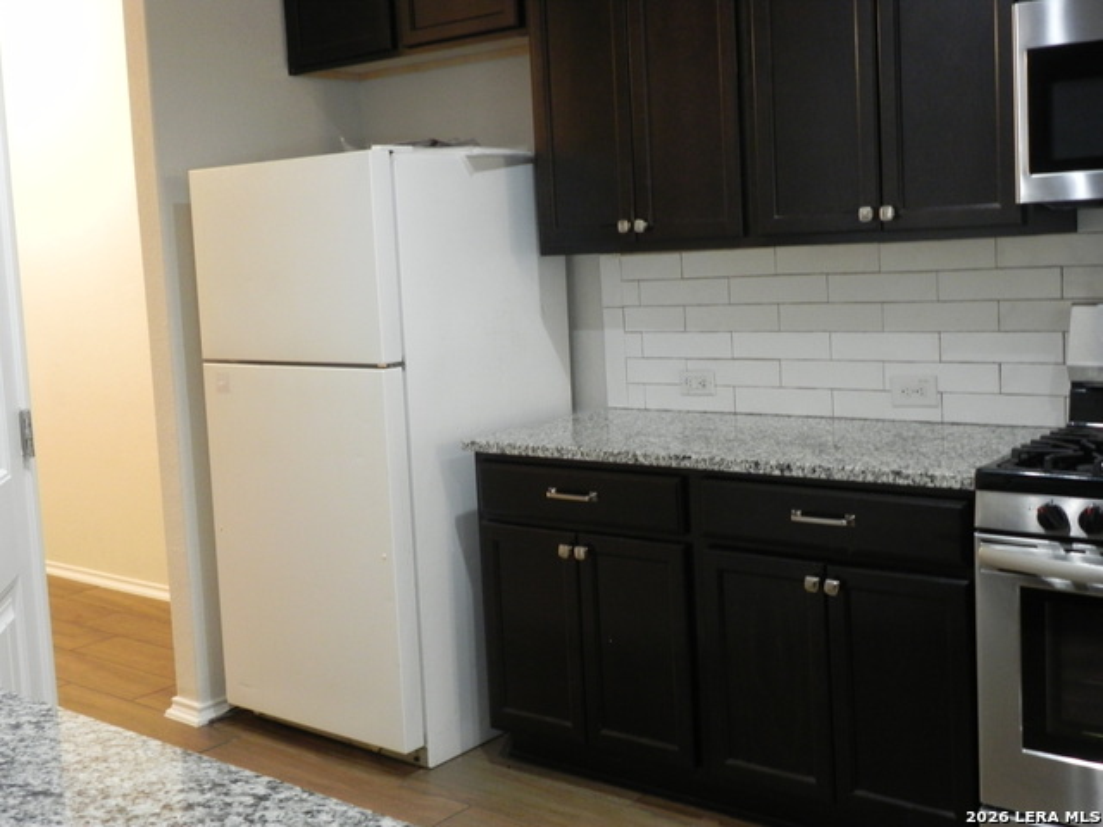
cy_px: 414
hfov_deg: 45.8
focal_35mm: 41
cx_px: 552
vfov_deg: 35.1
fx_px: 1306
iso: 400
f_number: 3.2
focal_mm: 7.3
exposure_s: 1/13.2
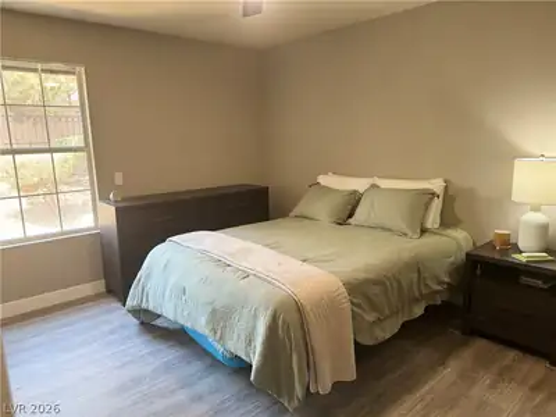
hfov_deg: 71.6
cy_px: 208
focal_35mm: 24
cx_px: 278
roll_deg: +0.9
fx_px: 385
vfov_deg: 56.8
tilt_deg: -11.0
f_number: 1.78
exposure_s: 1/60
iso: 125
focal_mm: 6.76
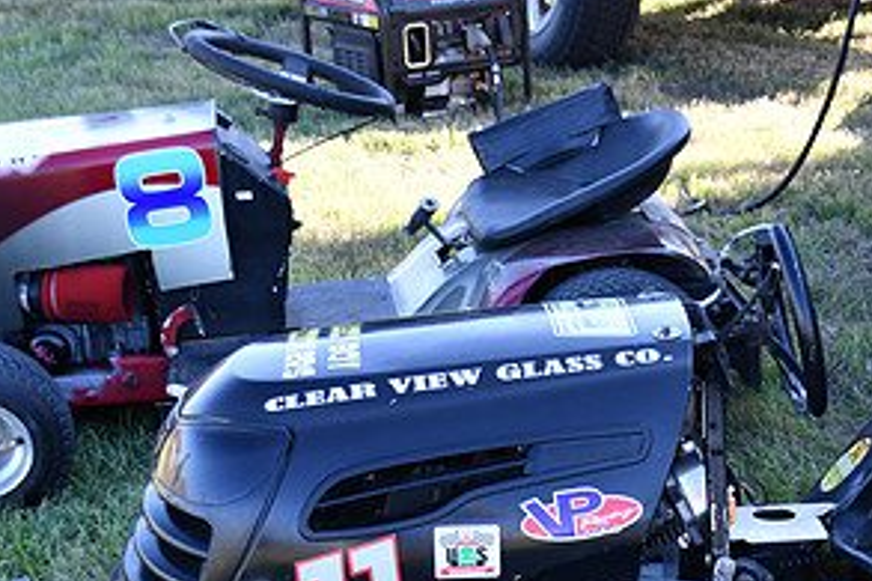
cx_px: 705
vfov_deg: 12.0
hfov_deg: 17.9
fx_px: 2735
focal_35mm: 113
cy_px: 499
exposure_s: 1/250
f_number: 5
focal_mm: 38
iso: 400
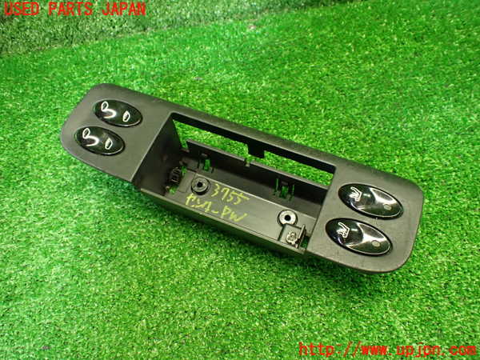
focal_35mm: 30
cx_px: 240
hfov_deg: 60.0
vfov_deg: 46.8
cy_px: 180
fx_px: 416
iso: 800
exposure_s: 1/80
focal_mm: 5.4
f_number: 2.3
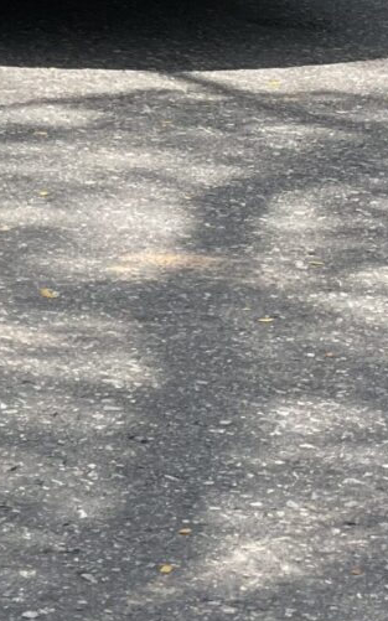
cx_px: -340
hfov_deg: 7.2
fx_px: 2979
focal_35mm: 176
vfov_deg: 11.5
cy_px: -238
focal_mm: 6
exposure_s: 1/786
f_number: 2
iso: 32
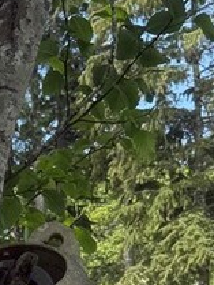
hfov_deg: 8.2
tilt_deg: -0.8
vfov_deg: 11.3
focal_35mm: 165
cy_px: 470
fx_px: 1359
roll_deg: +3.4
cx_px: -315
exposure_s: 1/1230
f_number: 1.78
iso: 80
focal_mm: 6.76
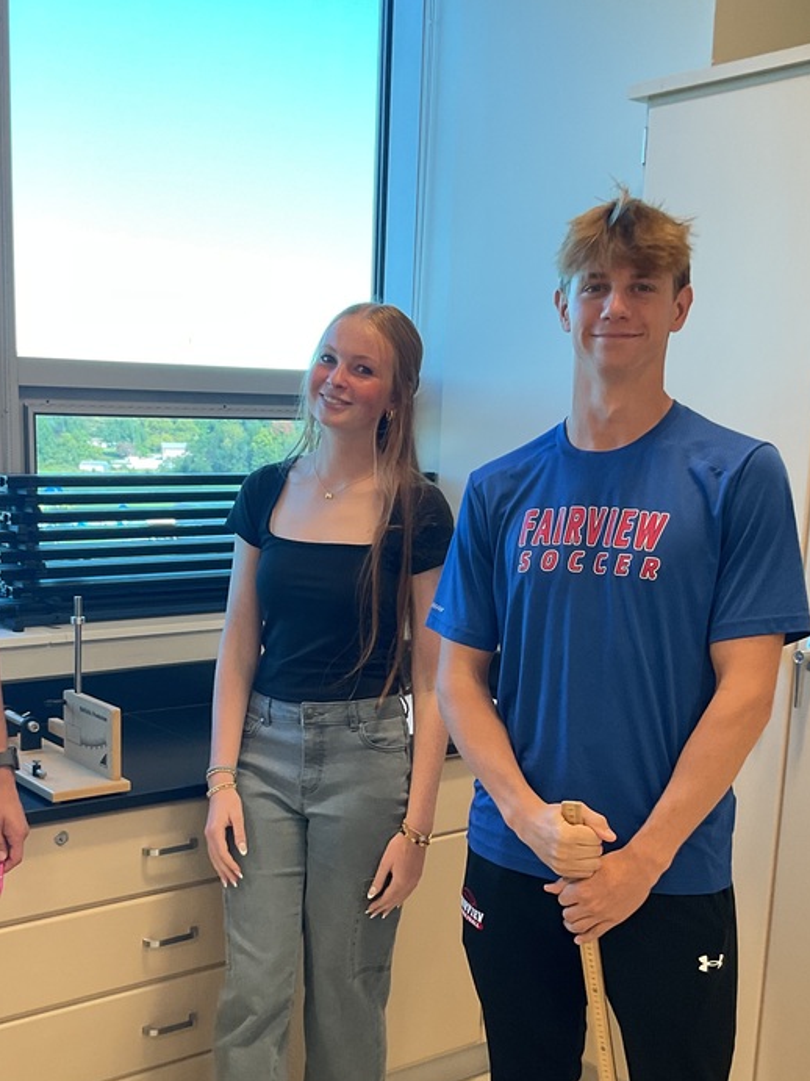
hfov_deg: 33.4
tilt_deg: -12.3
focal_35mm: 43
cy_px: 695
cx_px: 294
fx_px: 1342
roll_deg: -0.9
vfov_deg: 43.4
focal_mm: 3
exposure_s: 1/120
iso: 64
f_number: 1.8
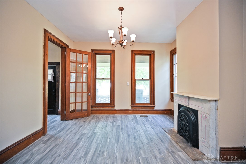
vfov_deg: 81.2
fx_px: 96
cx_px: 123
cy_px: 82
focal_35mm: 14
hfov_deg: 104.3
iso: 280
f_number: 4
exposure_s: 1/60
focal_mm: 14
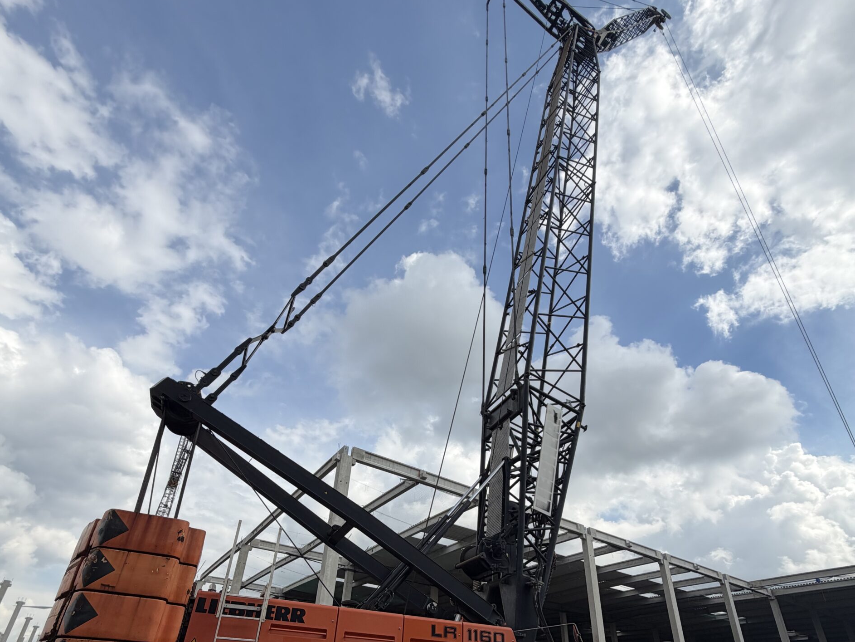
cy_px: 458
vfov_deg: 65.7
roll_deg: -3.0
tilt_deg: +29.6
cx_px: 427
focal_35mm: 19
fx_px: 469
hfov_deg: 84.7
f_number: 2.2
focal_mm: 2.22
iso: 25
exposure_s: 1/1211
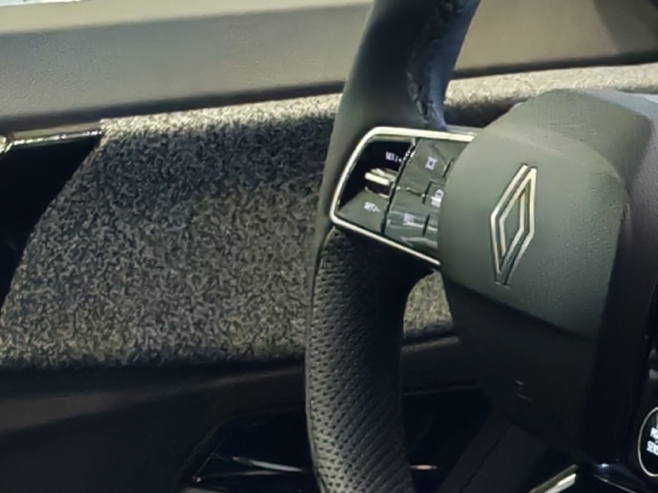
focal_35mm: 175
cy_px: 969
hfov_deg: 10.1
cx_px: 1507
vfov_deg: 8.1
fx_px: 3326
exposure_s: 1/100
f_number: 1.9
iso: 1250
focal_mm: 6.12
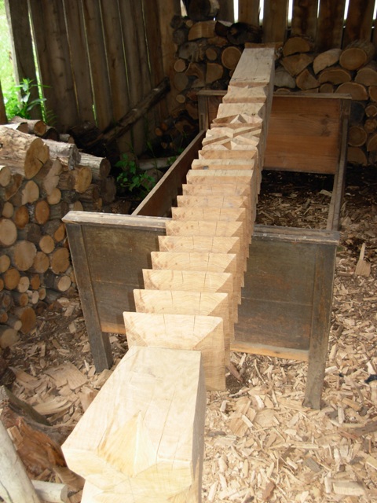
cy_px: 252
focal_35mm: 38
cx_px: 188
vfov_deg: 49.0
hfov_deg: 37.7
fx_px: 552
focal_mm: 6.3
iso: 79
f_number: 2.9
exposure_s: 1/22.6
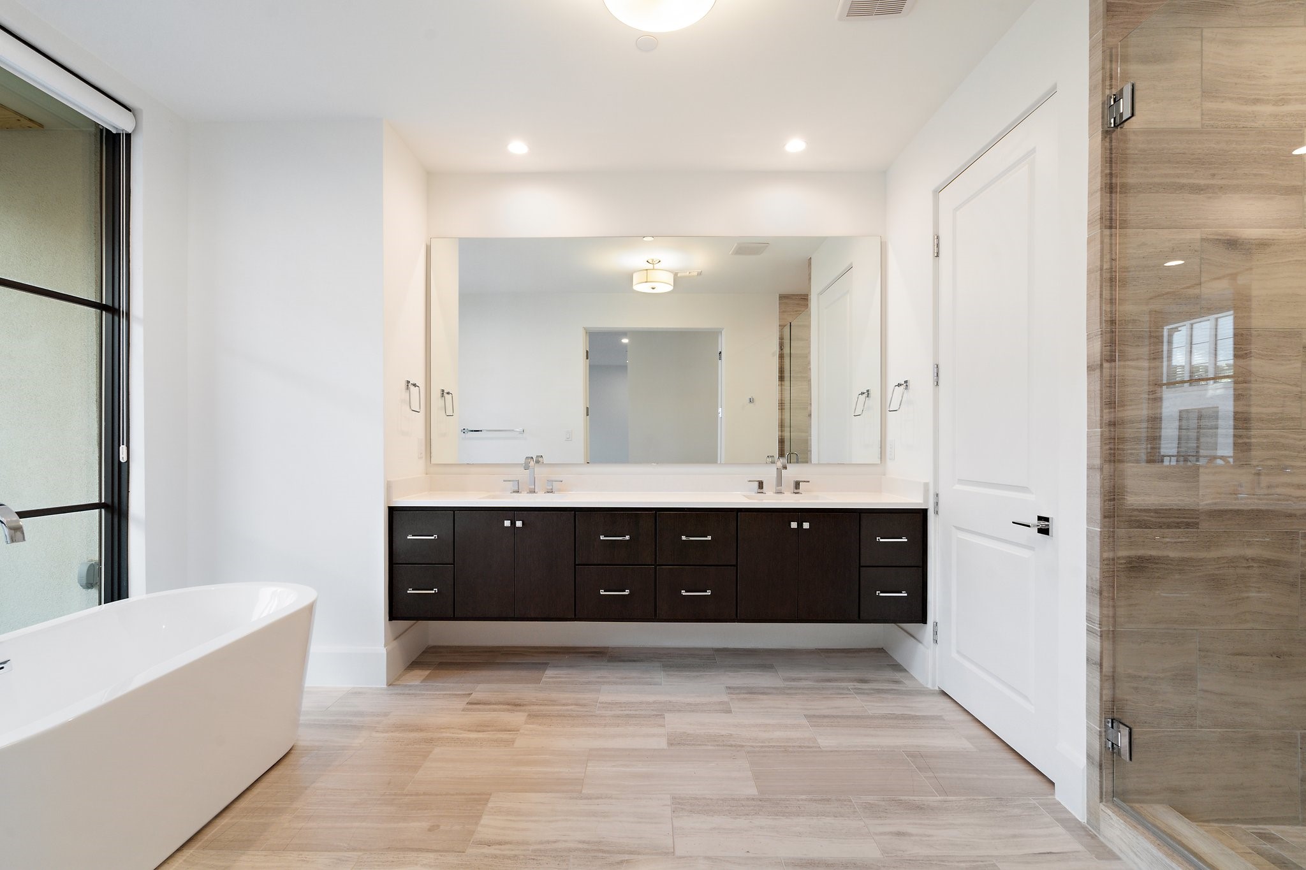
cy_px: 435
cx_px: 653
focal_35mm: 16
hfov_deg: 96.7
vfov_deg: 73.7
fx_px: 580
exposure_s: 1/60
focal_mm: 16
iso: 200
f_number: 9
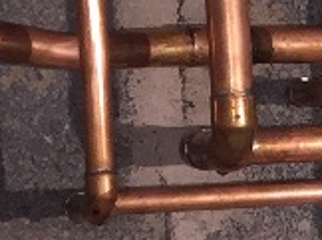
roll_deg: +0.3
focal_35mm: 215
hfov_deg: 8.1
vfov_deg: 6.9
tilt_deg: -5.9
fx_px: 1997
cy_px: 226
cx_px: 918
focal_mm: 4.15
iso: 64
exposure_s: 1/33
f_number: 2.2
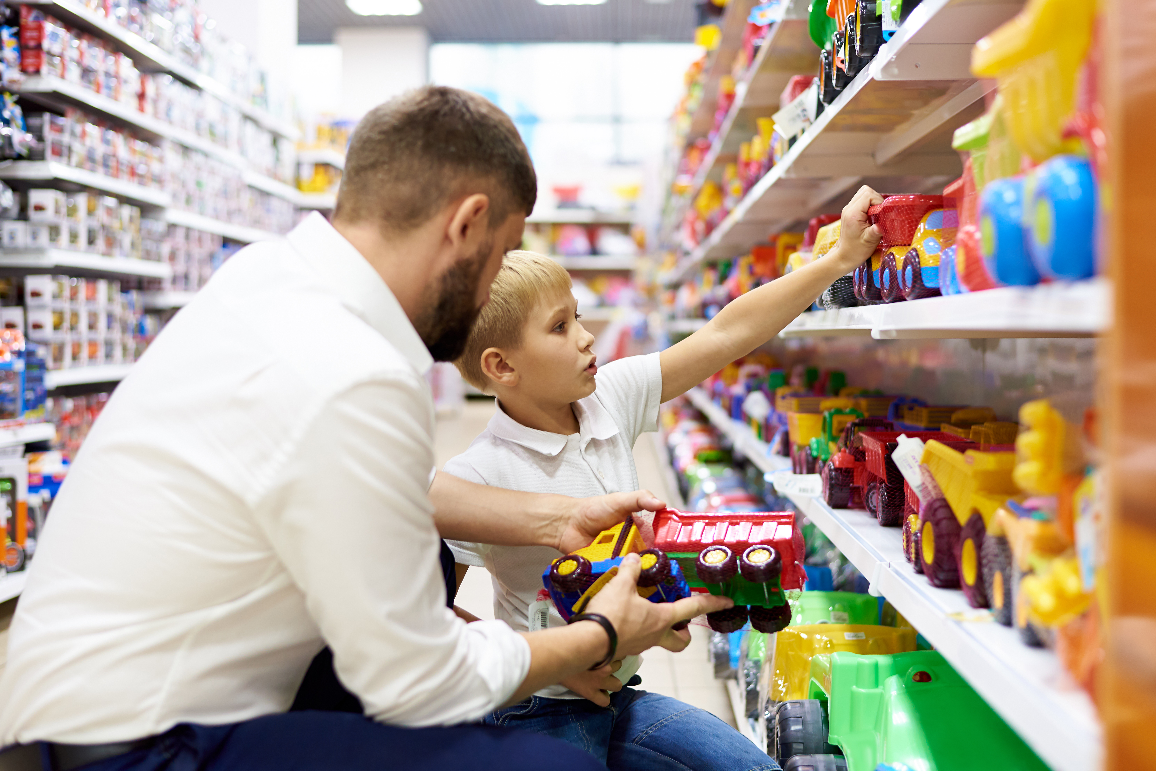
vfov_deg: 27.0
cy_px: 386
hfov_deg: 39.6
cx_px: 578
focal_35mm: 50
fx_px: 1606
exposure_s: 1/100
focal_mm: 50
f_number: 2.2
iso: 400
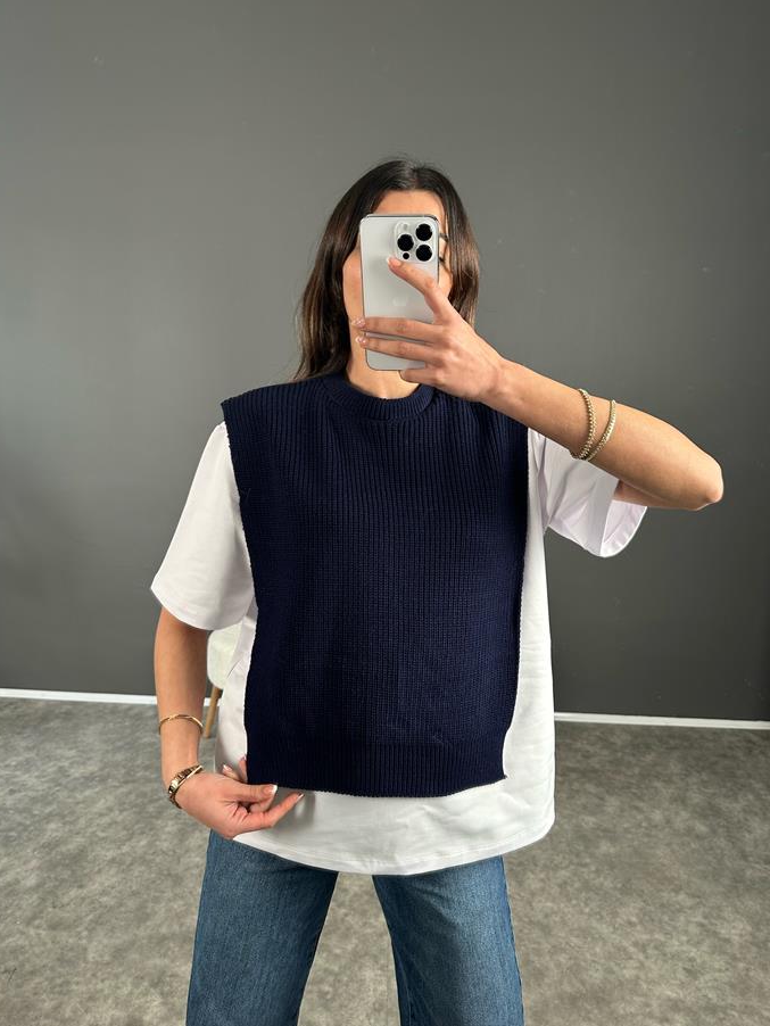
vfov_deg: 69.4
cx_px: 388
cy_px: 495
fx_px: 741
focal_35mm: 25
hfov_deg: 54.9
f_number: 1.78
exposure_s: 1/121
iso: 160
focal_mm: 6.86
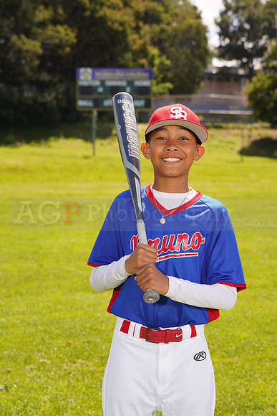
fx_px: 1153
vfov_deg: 20.4
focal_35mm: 100
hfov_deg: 13.7
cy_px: 208
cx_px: 138
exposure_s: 1/160
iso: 100
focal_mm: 100
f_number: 9
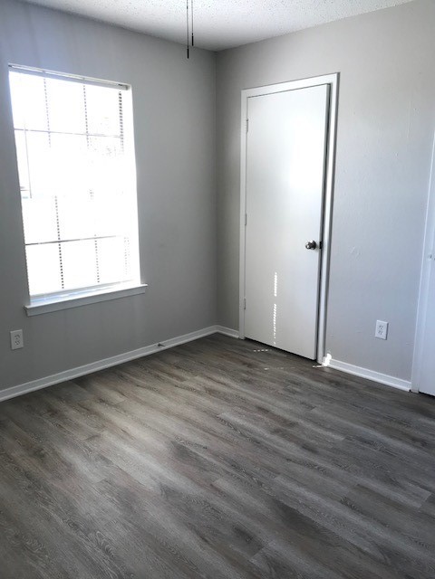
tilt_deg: -11.9
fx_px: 469
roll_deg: +0.8
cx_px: 218
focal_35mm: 28
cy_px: 290
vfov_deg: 63.4
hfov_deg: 49.7
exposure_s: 1/40
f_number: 1.8
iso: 25
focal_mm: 3.99
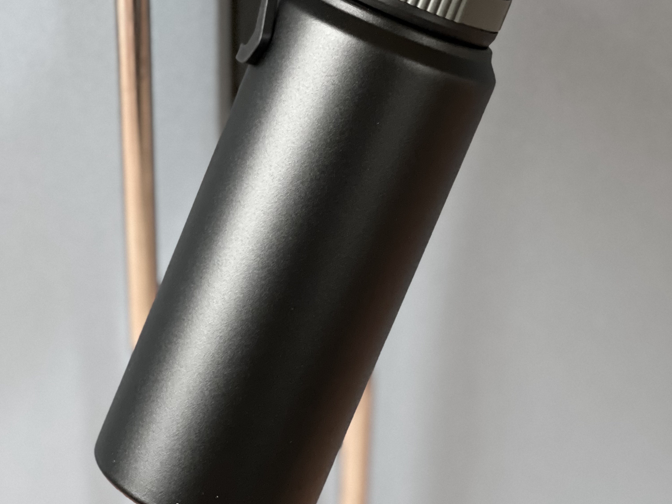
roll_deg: -1.3
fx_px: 2000
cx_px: 335
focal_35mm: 103
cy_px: 143
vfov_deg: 14.3
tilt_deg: -38.5
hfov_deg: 19.1
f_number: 2.8
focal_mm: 9
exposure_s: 1/14
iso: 1000
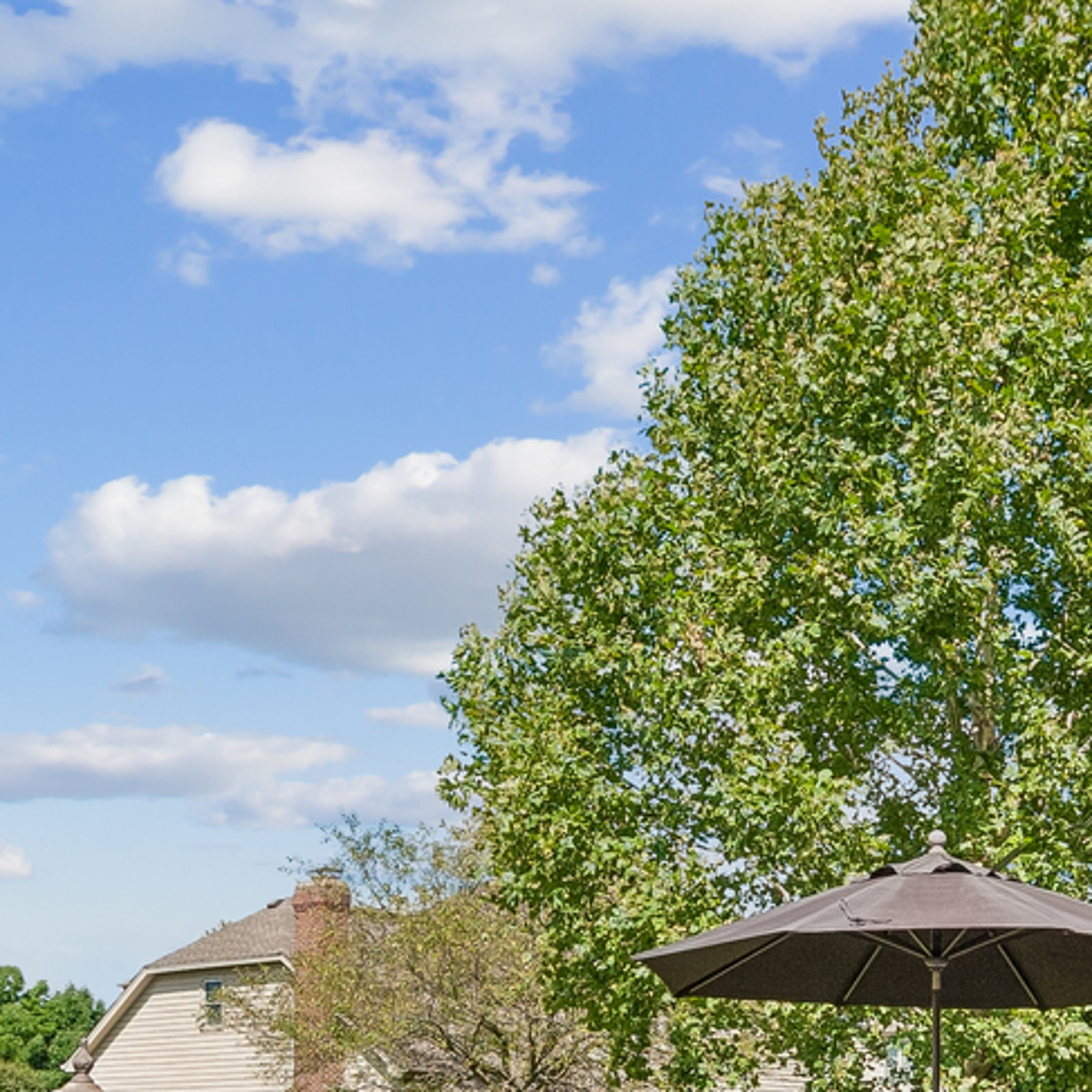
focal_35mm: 51
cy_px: 1126
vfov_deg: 30.7
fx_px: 1820
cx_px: 874
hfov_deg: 32.5
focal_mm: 12
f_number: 8
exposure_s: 1/500
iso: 400
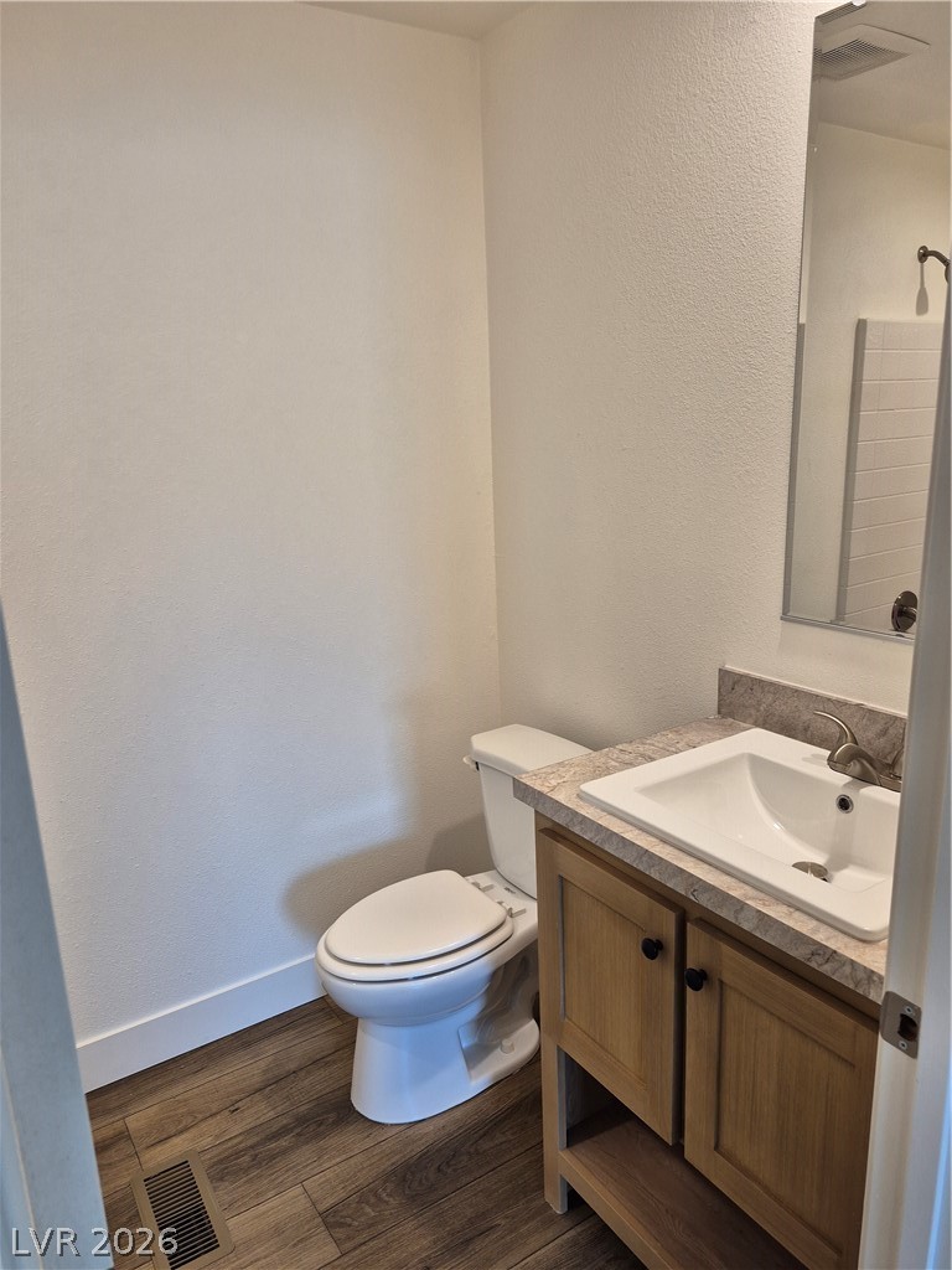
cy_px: 635
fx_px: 843
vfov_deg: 73.9
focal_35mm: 23
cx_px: 476
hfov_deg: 58.9
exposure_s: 1/120
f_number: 1.8
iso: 100
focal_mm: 5.4
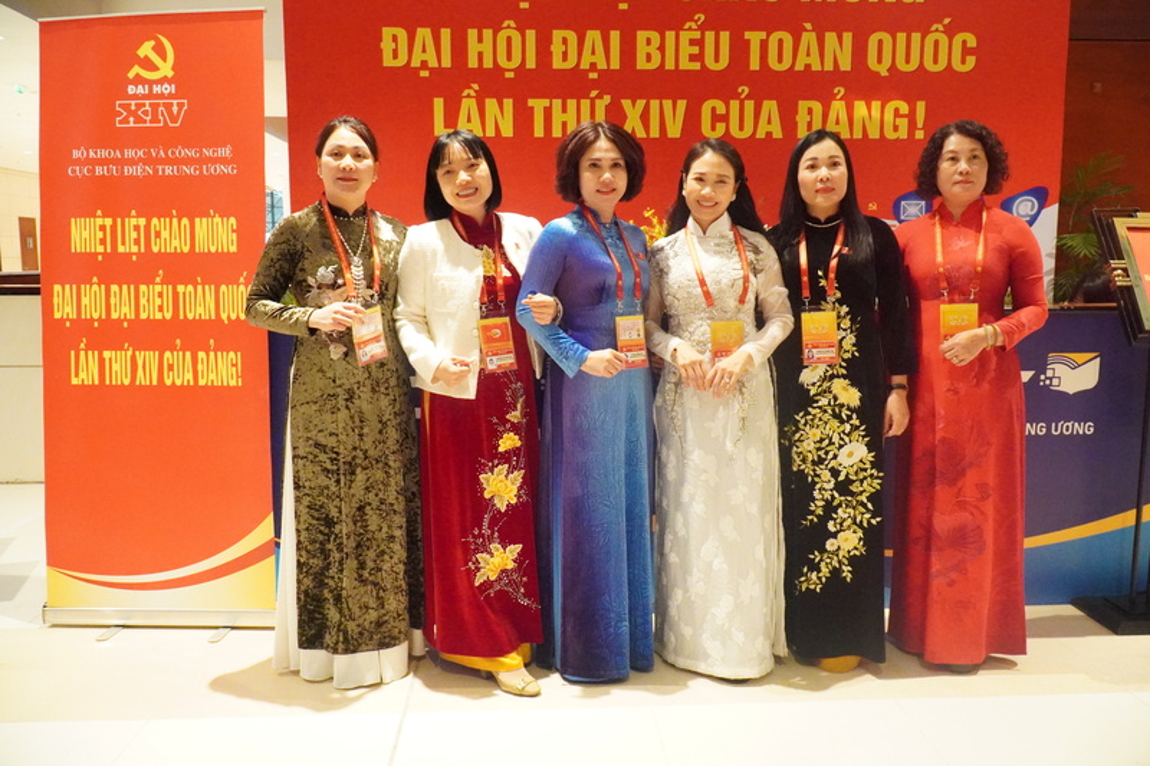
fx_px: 910
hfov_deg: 64.6
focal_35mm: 28
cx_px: 575
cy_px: 383
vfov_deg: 45.7
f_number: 5
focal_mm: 19
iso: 12800
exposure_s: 1/200
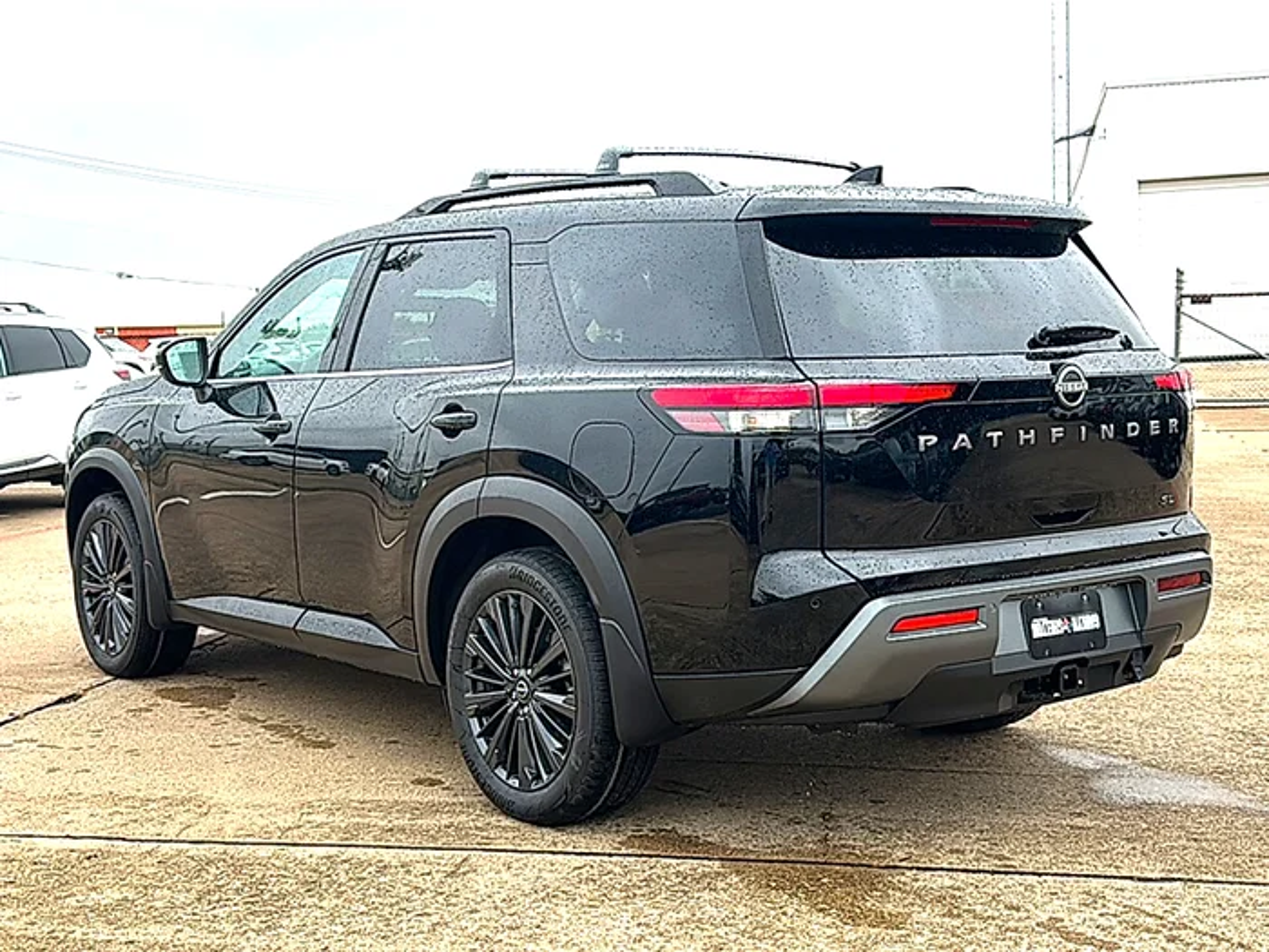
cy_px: 476
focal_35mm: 39
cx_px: 634
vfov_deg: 36.8
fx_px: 1430
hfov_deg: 47.9
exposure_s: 1/319
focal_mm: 6.86
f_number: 1.78
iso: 80
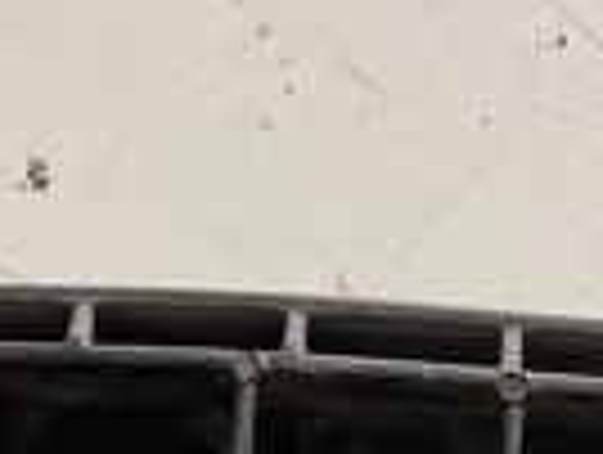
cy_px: 560
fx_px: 2408
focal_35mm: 138
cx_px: 531
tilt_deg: -82.6
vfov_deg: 10.6
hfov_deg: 14.1
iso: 40
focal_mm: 3
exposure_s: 1/60
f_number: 1.8
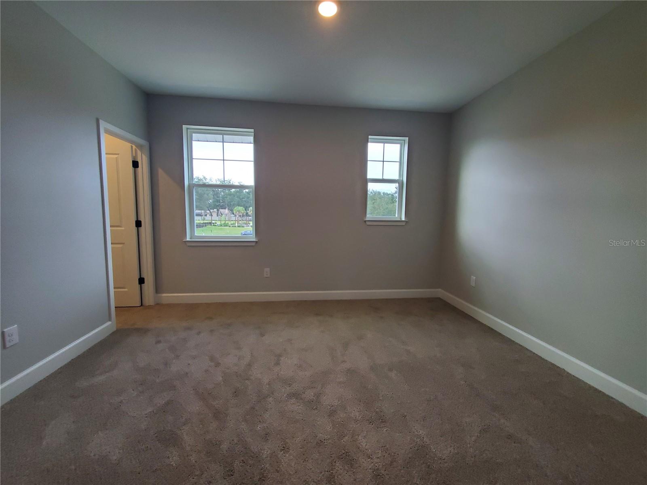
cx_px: 324
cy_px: 242
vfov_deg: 89.9
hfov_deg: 106.2
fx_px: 243
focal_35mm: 13
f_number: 2.2
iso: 200
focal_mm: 1.8
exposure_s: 1/60
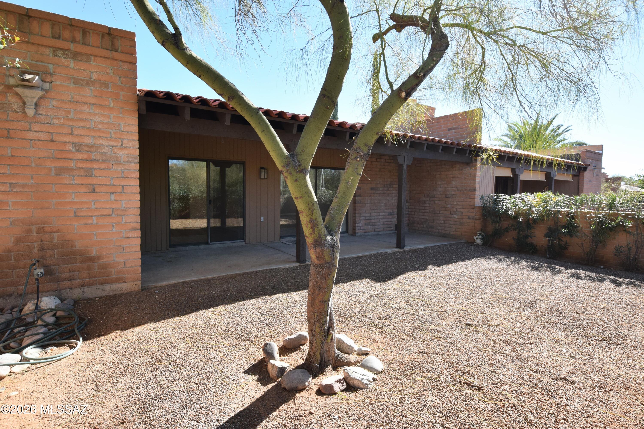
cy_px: 214
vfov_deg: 67.4
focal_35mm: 18
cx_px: 322
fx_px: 322
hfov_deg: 90.0
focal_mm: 12
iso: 400
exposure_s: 1/320
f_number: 9
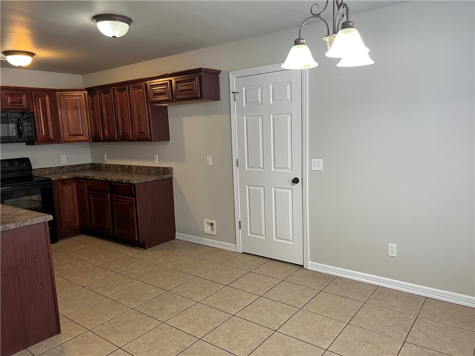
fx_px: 357
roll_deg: +2.4
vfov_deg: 53.1
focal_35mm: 26
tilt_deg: -9.1
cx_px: 238
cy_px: 178
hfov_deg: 67.3
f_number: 1.5
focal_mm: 5.7
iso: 80
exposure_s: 1/60
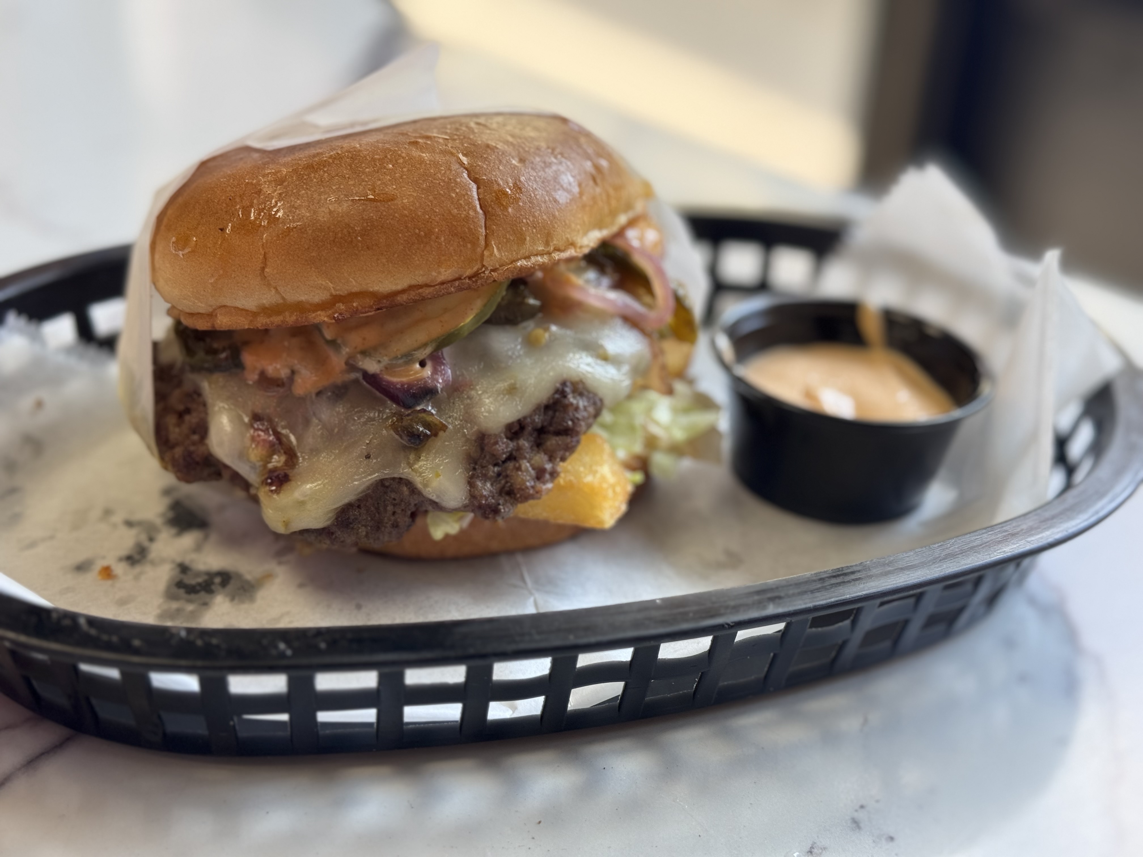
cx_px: 572
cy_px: 428
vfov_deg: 30.3
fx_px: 1585
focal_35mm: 48
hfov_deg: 39.7
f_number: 1.78
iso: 64
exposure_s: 1/129
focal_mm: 6.76
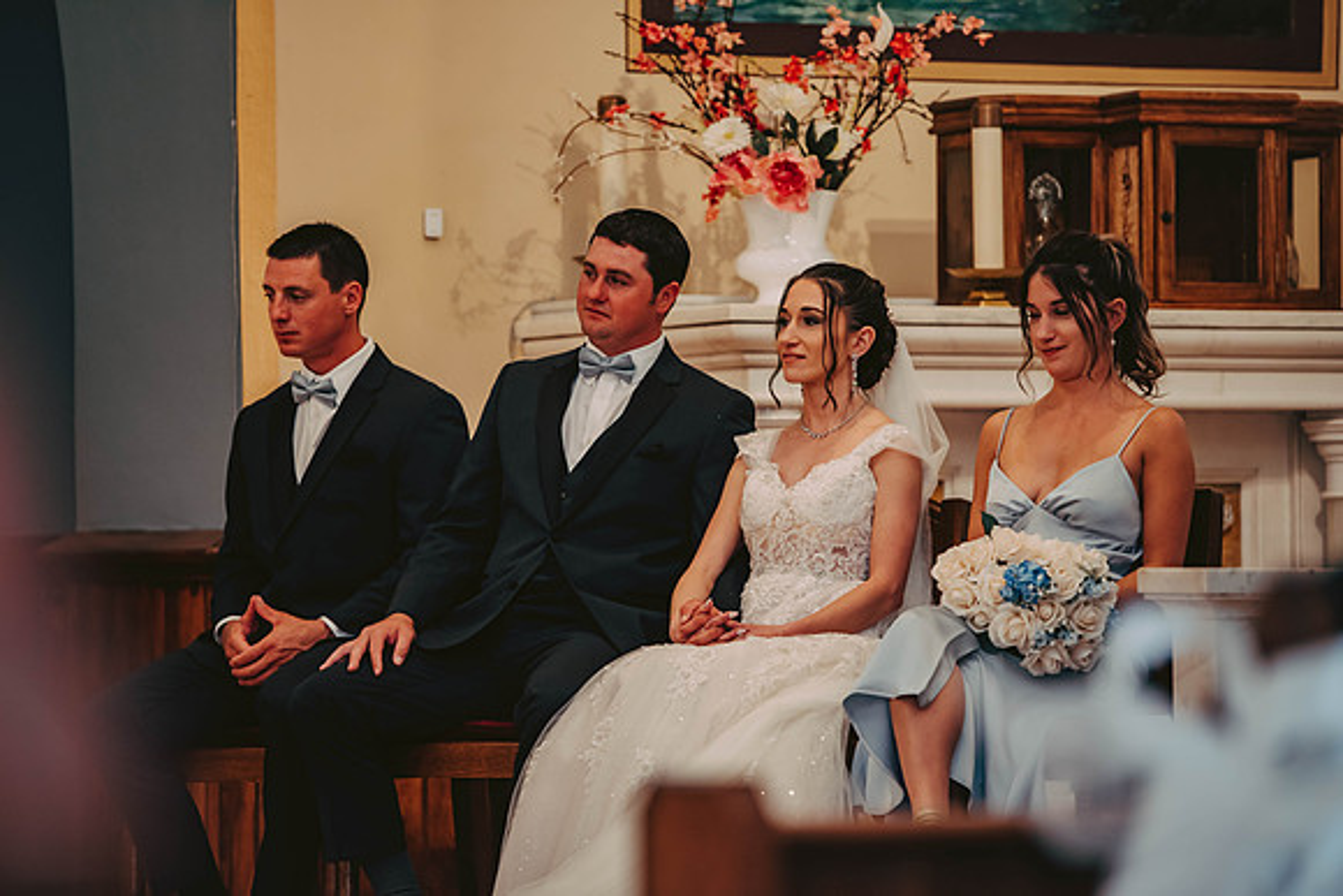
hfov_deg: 11.4
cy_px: 448
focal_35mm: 180
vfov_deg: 7.6
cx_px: 672
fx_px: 6716
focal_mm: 180
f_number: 2.8
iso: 800
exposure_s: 1/80
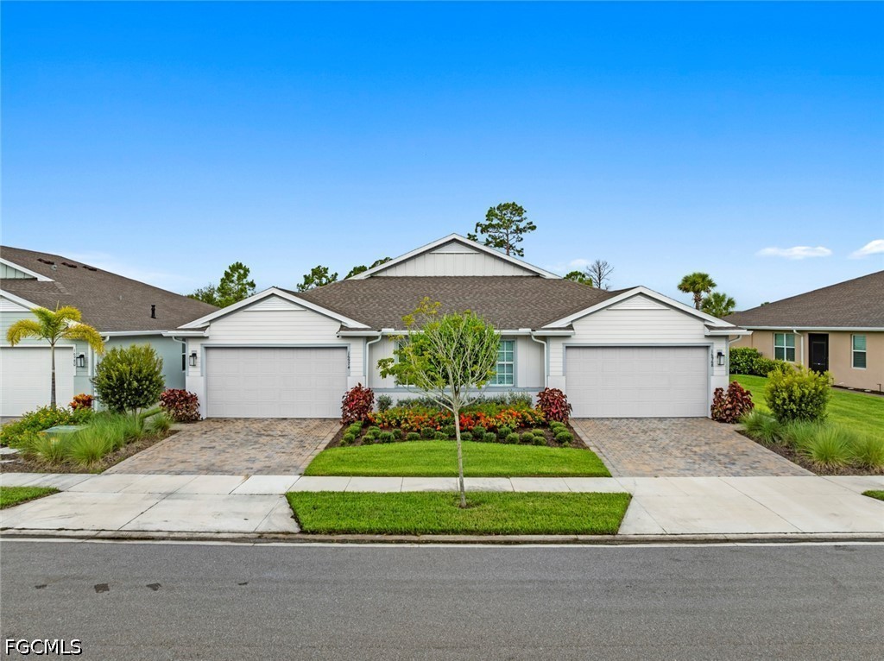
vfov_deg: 56.7
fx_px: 612
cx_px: 442
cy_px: 330
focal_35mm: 24
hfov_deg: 71.6
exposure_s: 1/240
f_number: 2.8
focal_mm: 12.29
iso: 100
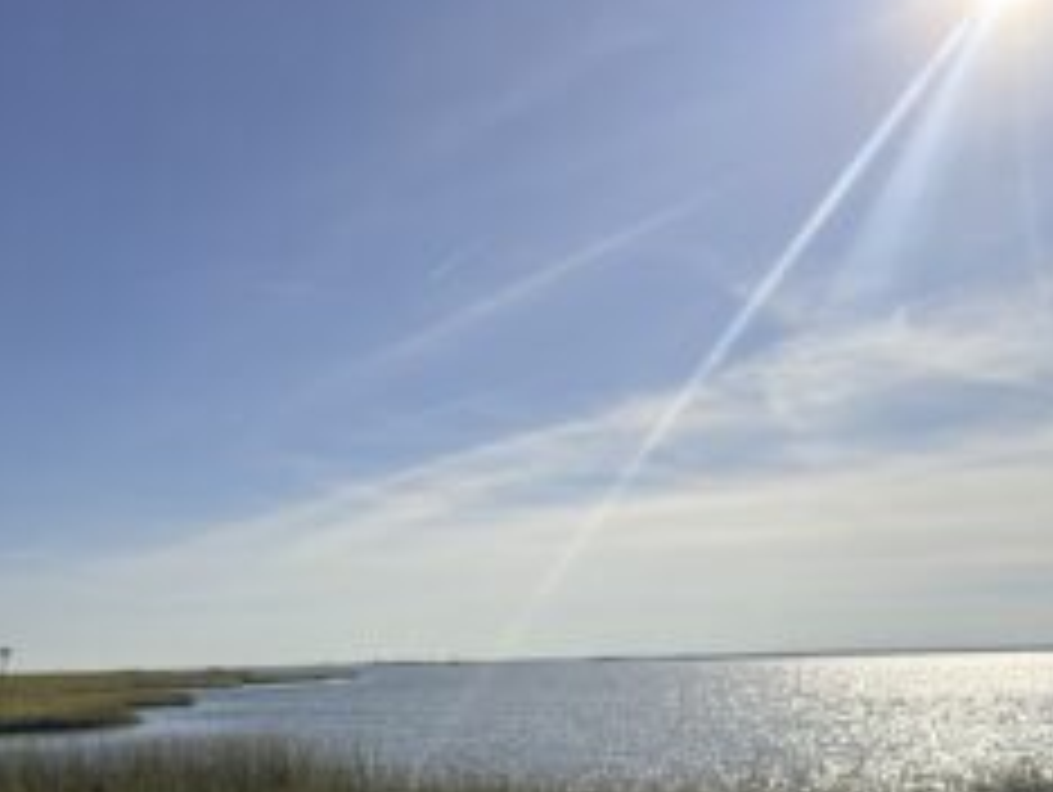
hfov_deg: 45.3
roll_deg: +1.5
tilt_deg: +0.8
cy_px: 621
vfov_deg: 34.2
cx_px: 387
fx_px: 1248
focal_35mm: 41
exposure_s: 1/32258
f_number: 1.78
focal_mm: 6.76
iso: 100
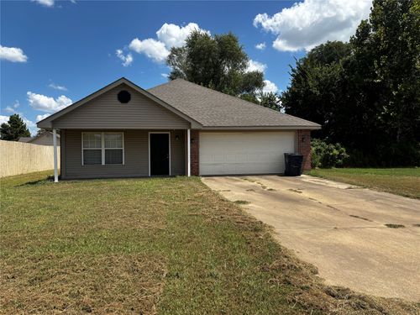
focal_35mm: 26
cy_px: 158
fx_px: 315
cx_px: 210
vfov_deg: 53.1
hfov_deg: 67.3
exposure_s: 1/3534
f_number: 1.6
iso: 50
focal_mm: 5.96
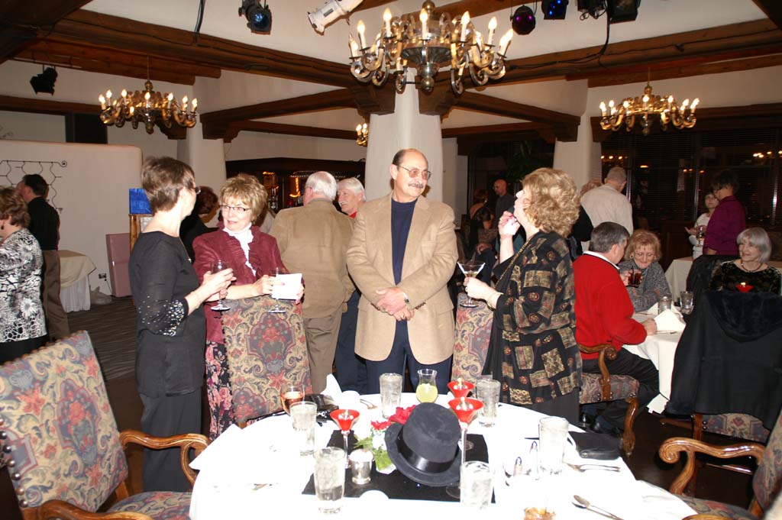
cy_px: 260
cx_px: 391
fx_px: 553
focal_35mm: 26
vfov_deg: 50.3
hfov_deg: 70.5
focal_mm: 17
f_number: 2.8
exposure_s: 1/60
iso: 200
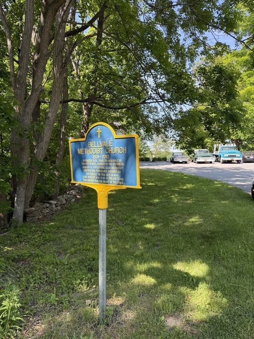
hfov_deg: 56.8
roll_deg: -1.1
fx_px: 235
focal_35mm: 24
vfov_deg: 71.6
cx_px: 127
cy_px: 170
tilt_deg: -0.7
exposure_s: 1/831
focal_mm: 6.76
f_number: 1.78
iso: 100
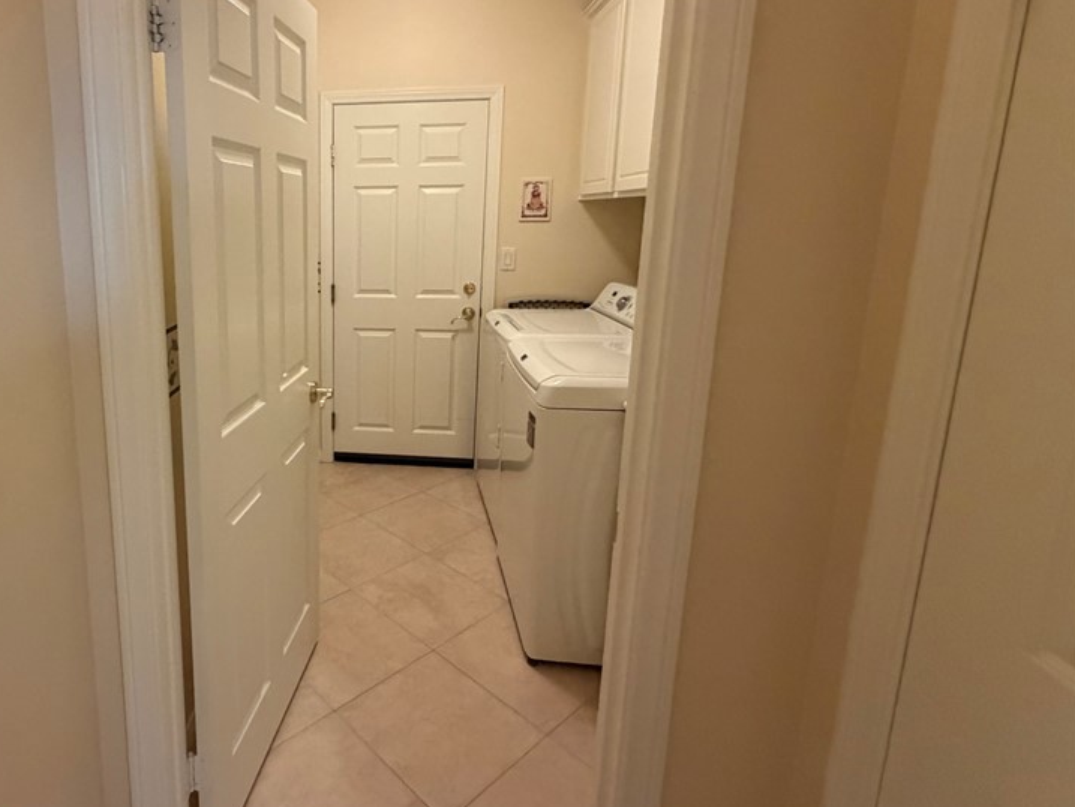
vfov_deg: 65.4
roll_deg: +2.0
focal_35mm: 20
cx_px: 315
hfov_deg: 77.6
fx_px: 621
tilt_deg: -9.8
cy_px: 324
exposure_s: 1/60
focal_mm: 2.22
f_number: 2.2
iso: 640
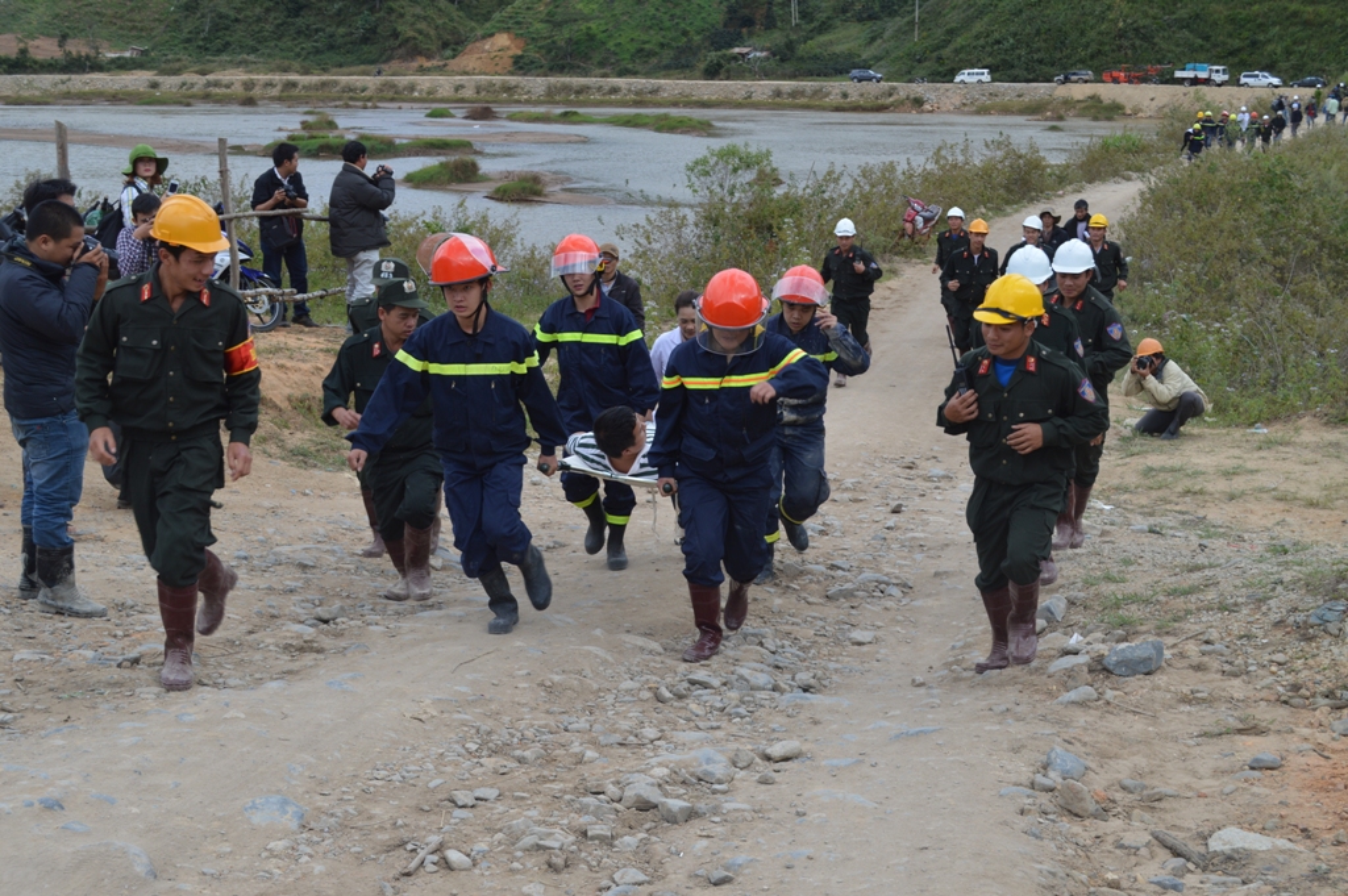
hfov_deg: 41.1
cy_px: 448
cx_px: 674
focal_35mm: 48
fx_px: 1796
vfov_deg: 28.0
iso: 100
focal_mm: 32
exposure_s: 1/160
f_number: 6.3
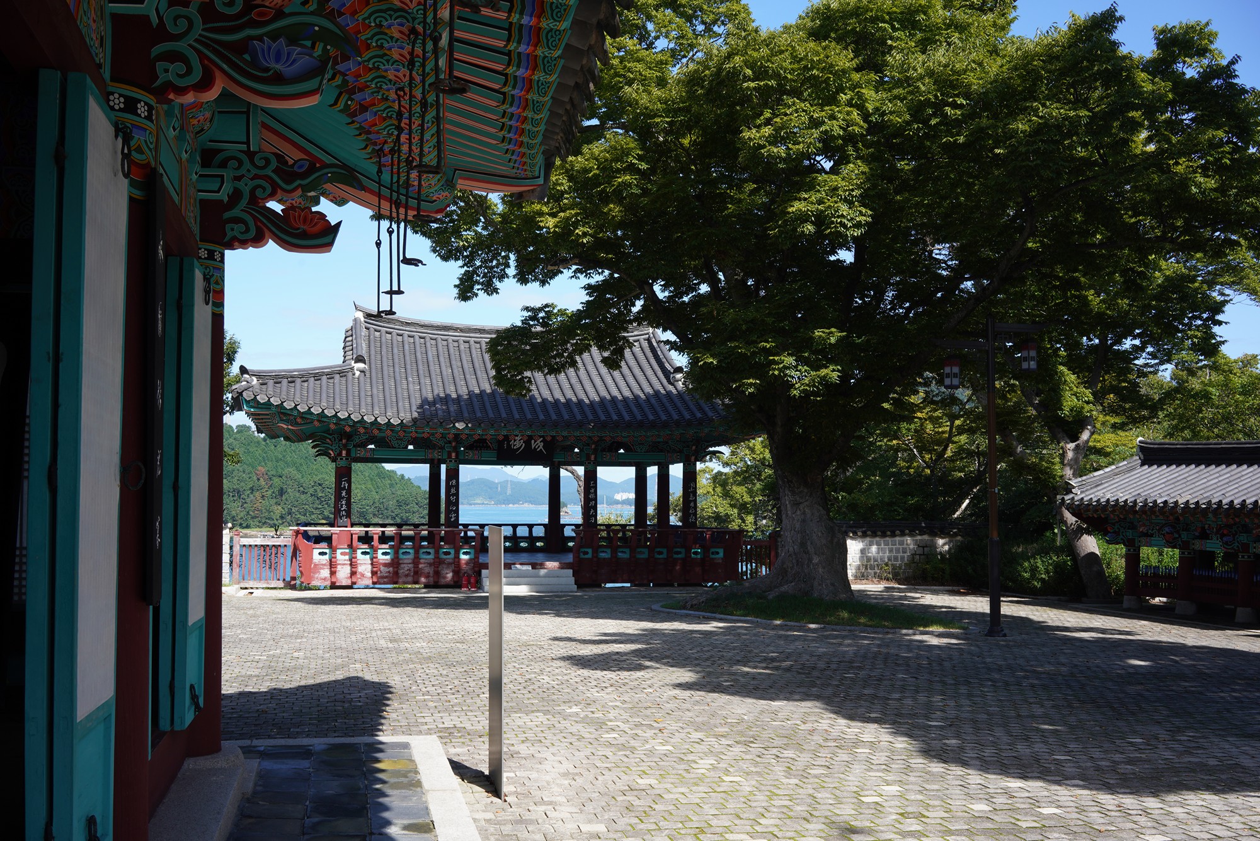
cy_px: 420
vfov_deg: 37.9
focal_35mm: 35
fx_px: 1225
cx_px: 630
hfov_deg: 54.4
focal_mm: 35
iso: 200
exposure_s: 1/100
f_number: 13
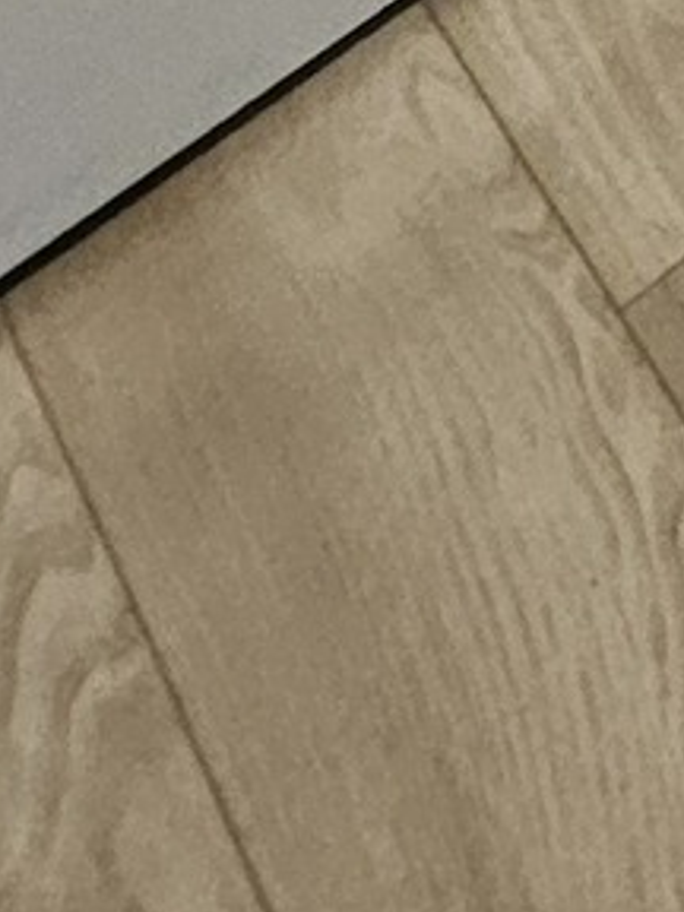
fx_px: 2740
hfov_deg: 9.8
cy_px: -2267
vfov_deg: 9.6
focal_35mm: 104
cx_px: 2191
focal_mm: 1.74
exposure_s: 1/60
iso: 160
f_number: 2.2
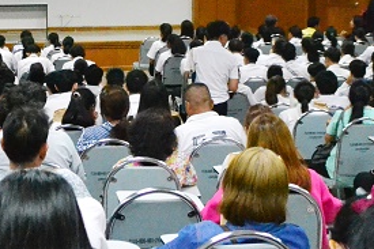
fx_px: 997
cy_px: -21
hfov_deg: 21.1
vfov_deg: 13.9
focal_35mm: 96
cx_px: 97
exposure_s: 1/125
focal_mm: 22
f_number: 5.6
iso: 6400
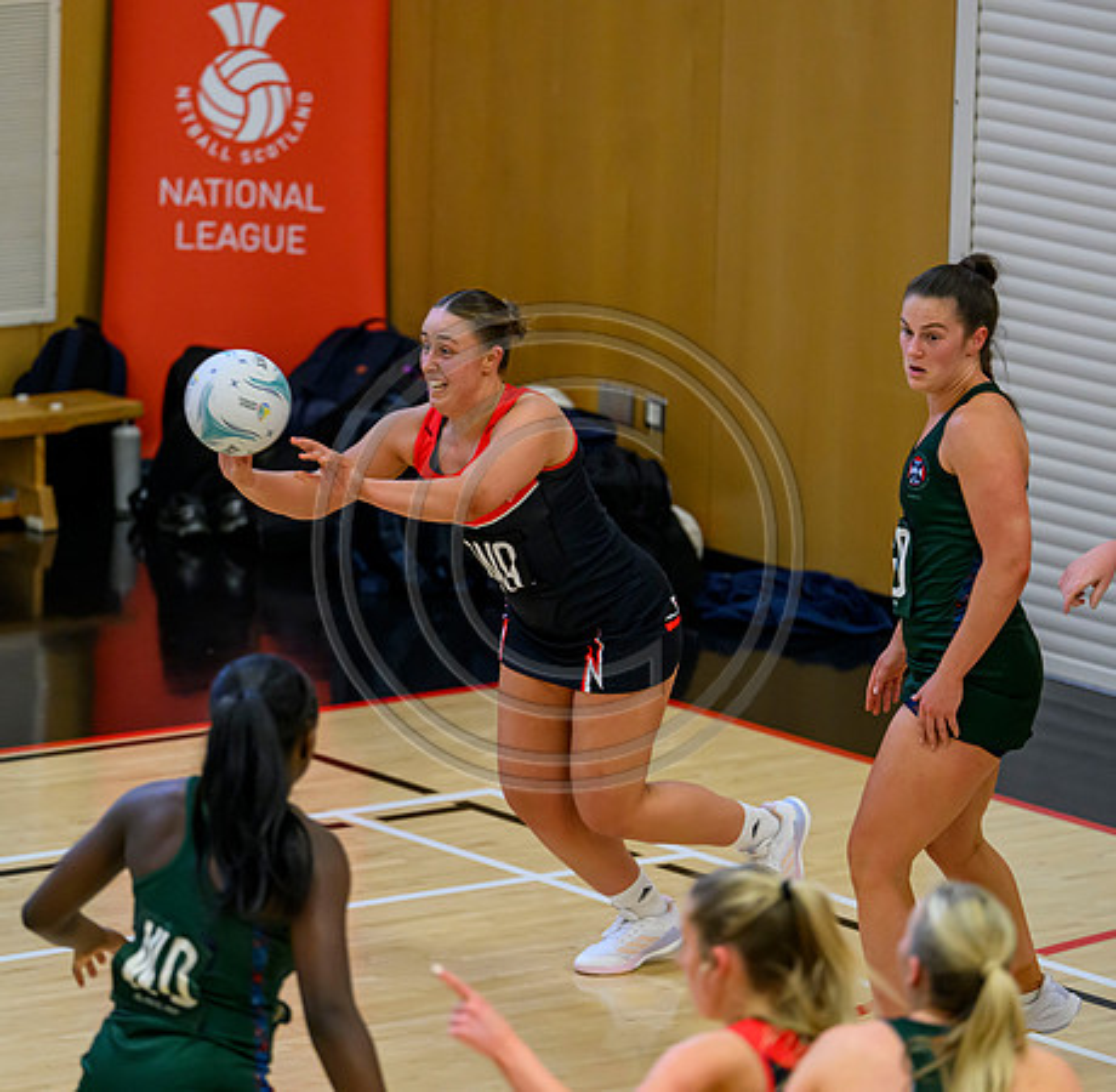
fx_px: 9099
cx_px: 516
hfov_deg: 7.0
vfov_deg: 6.9
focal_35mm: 252
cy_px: 546
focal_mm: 200
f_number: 3.2
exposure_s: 1/1000
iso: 4000
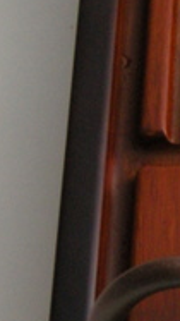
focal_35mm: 279
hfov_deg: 4.3
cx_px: 394
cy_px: 58
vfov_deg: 7.7
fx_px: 2371
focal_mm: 12.9
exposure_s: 1/60
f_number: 3.5
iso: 250
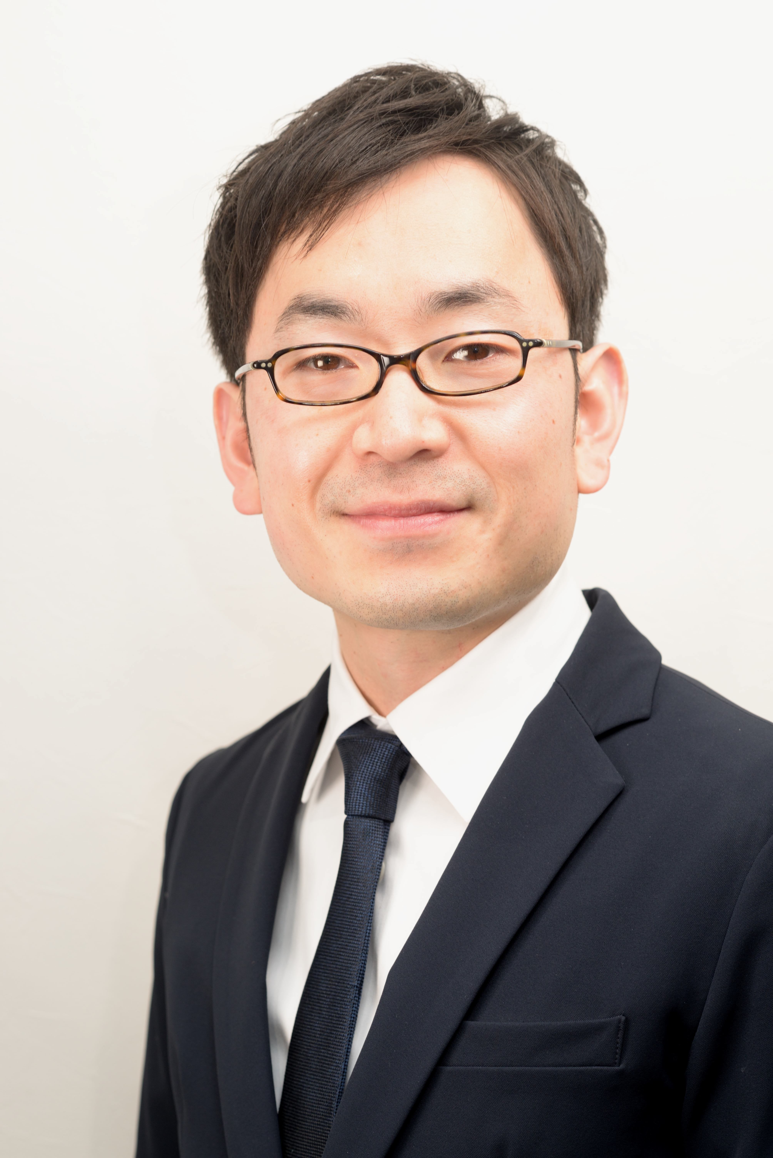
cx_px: 386
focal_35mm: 85
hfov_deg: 16.1
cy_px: 579
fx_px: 2735
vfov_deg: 23.9
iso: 400
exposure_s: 1/100
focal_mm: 85
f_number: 6.3
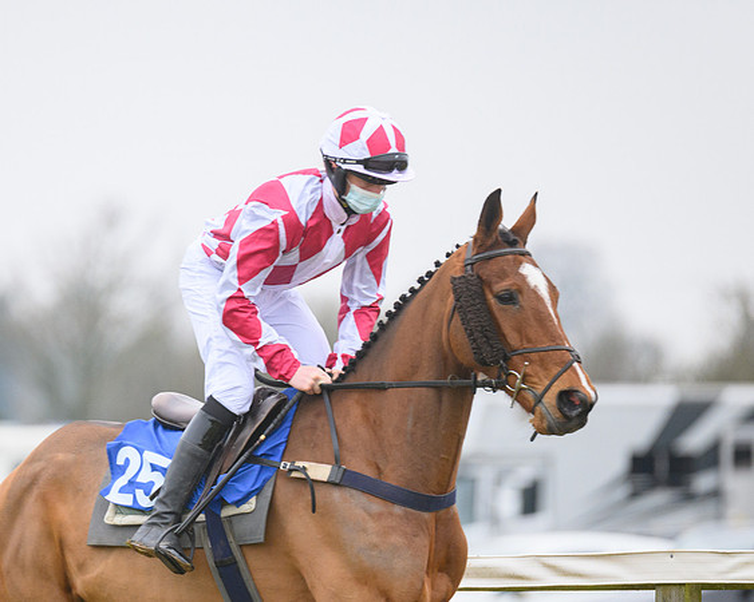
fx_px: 9187
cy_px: 366
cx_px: 244
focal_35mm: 412
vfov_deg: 3.8
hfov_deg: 4.7
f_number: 5
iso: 1250
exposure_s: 1/1000
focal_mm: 300
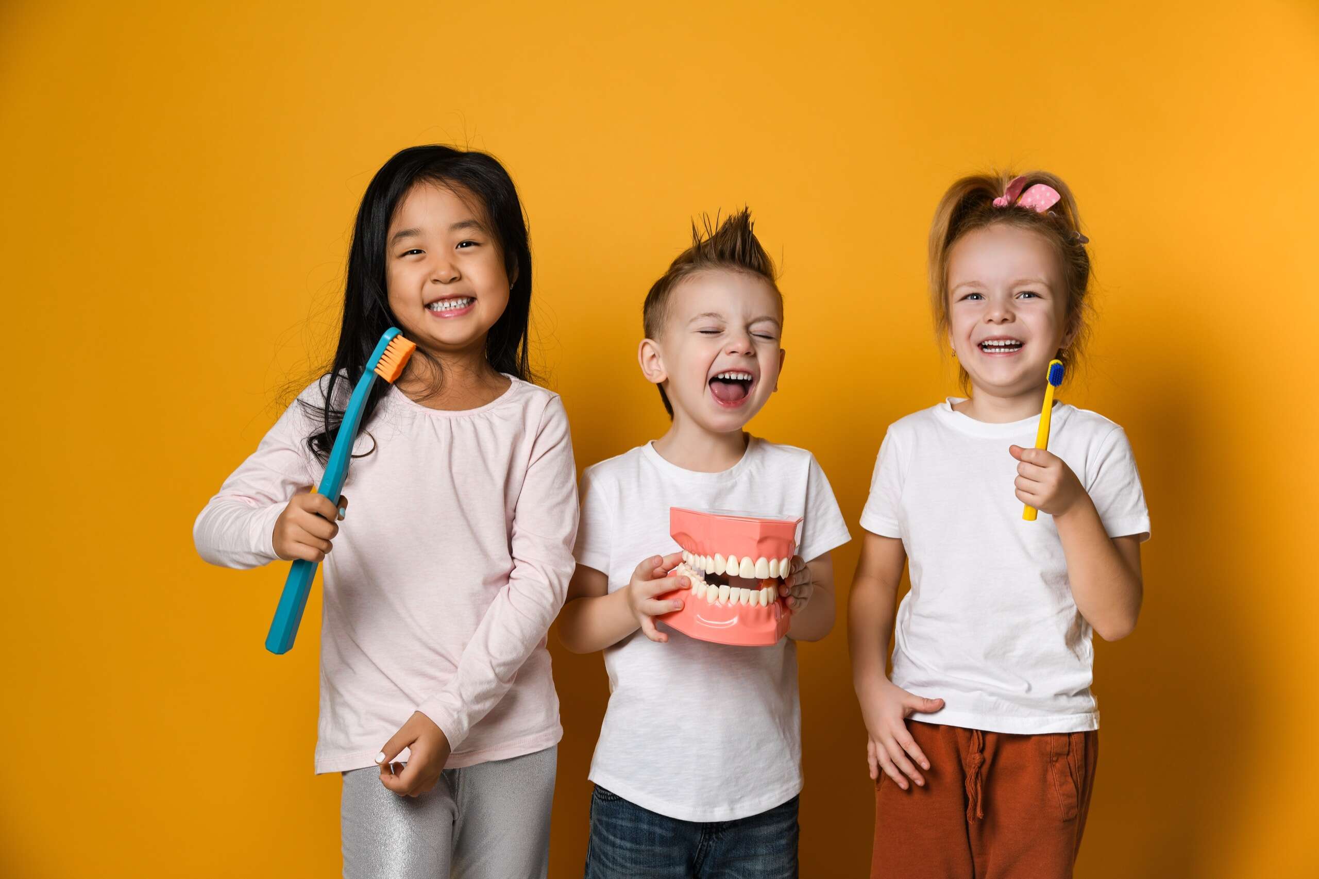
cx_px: 660
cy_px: 440
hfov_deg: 32.4
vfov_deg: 21.9
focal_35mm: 62
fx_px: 2271
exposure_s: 1/160
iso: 100
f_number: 6.3
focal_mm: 62
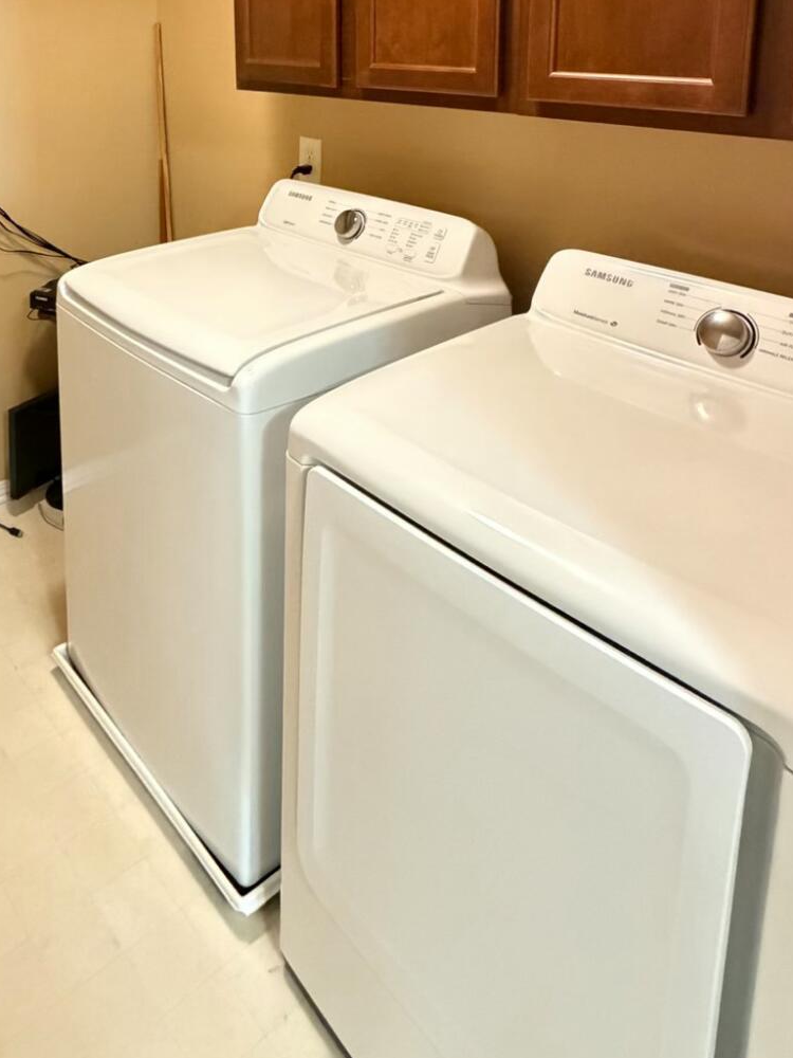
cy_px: 168
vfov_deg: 57.2
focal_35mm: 28
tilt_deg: -11.1
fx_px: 855
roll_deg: +0.5
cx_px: 222
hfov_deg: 48.3
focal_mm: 2.22
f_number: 2.2
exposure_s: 1/40
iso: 1600
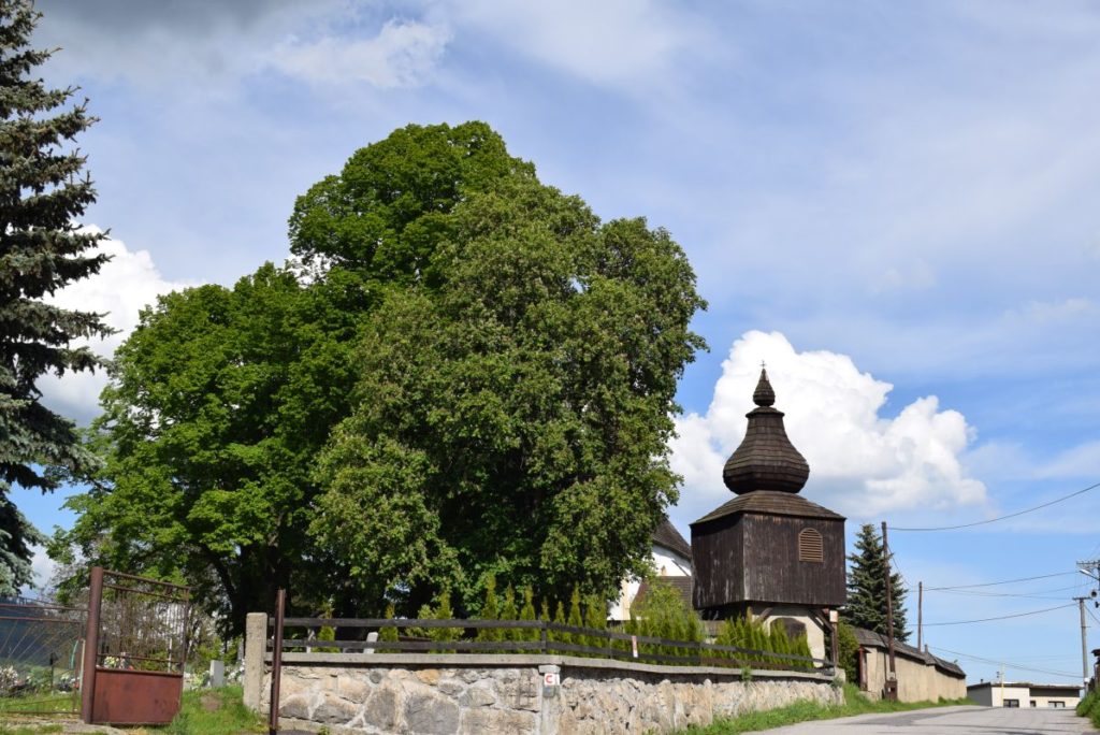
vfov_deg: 26.5
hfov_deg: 38.9
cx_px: 550
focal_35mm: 51
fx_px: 1559
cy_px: 368
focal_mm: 34
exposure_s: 1/200
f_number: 10
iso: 100
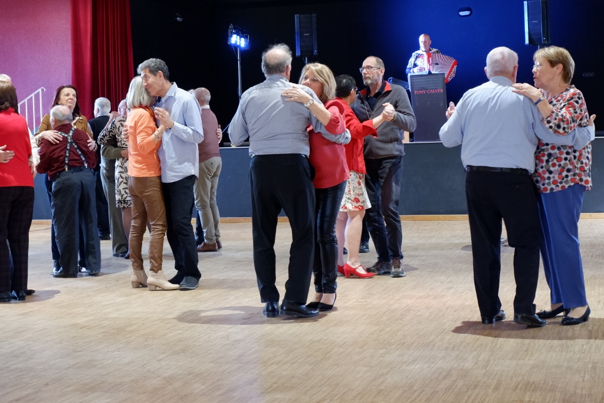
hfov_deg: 29.7
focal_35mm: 68
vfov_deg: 20.0
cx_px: 302
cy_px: 202
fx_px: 1141
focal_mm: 45
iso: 3200
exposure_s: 1/52
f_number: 5.6
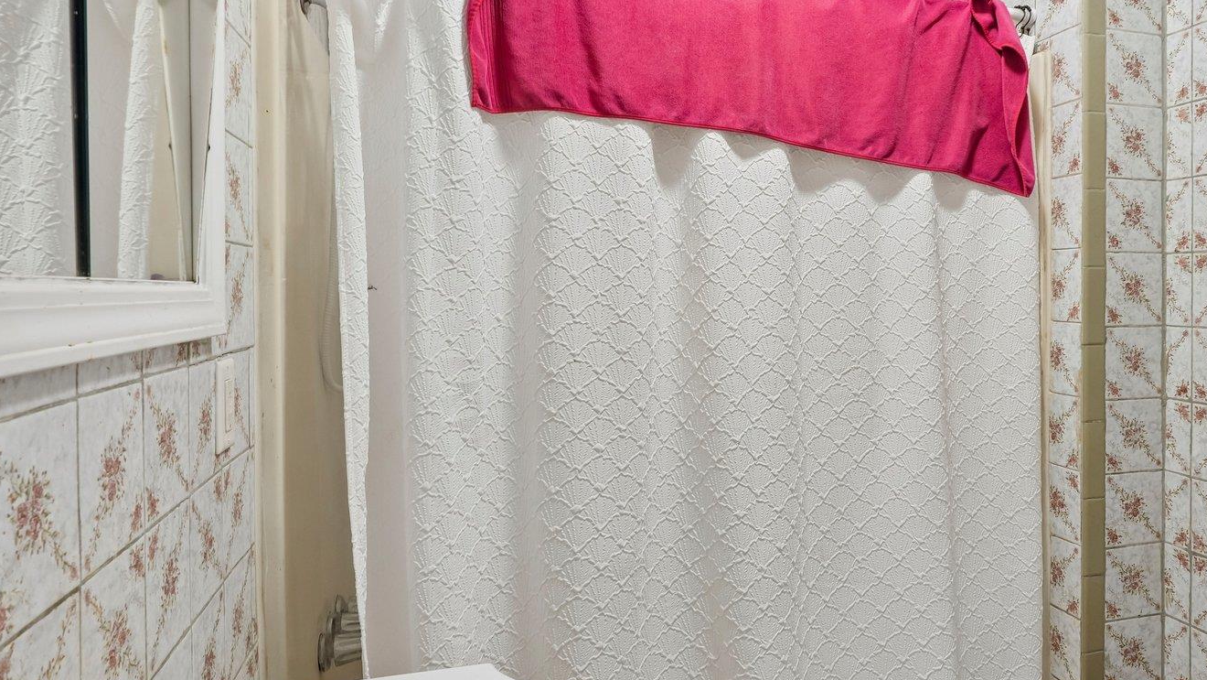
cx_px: 757
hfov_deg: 70.7
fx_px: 832
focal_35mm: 26
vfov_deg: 44.3
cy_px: 302
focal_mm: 16
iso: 400
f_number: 9
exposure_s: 1/2.5
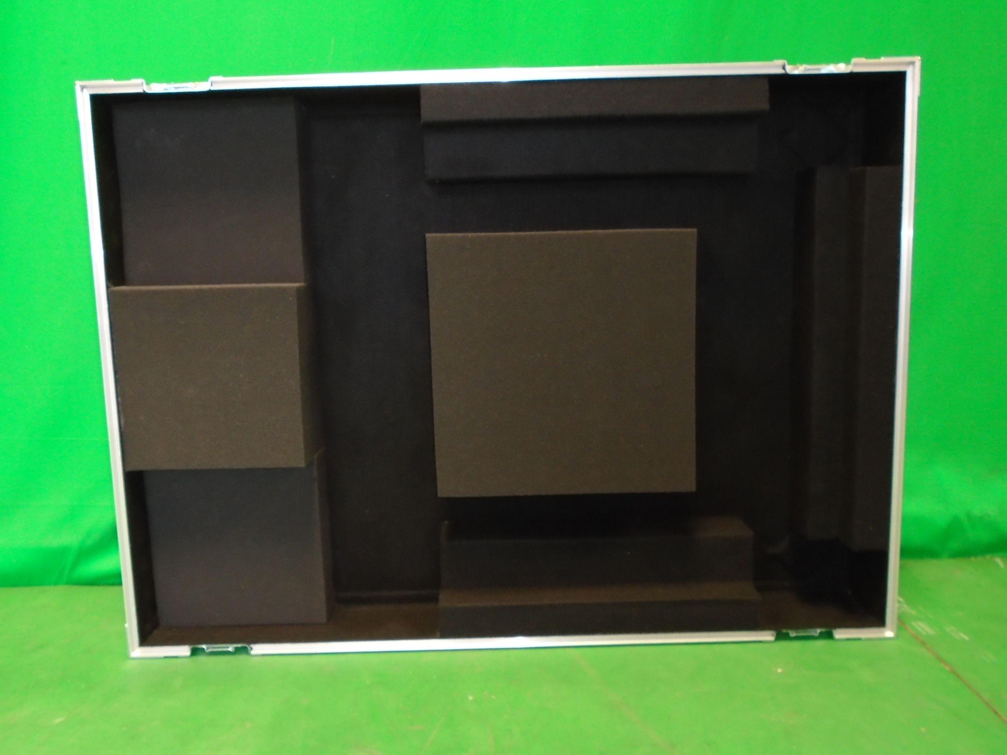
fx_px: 902
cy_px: 378
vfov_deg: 45.4
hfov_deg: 58.4
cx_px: 504
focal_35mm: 31
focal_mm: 5.5
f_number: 3.5
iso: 320
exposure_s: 1/40
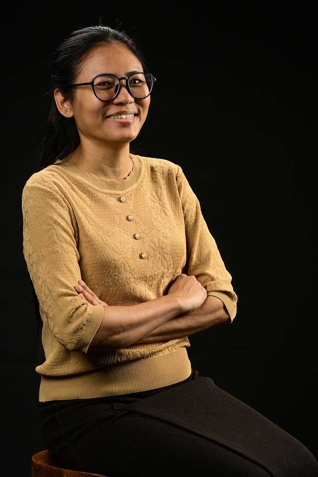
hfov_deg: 16.1
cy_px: 238
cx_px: 159
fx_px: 1126
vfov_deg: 23.9
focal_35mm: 85
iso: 400
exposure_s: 1/200
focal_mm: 85
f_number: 8
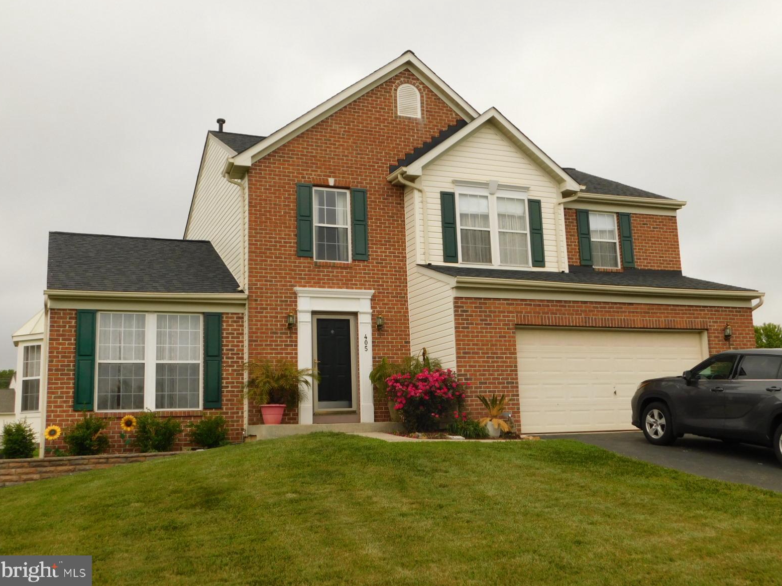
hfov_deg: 50.1
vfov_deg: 38.7
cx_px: 396
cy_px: 286
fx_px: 836
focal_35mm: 37
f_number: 3.5
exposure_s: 1/1000
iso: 125
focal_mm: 6.3
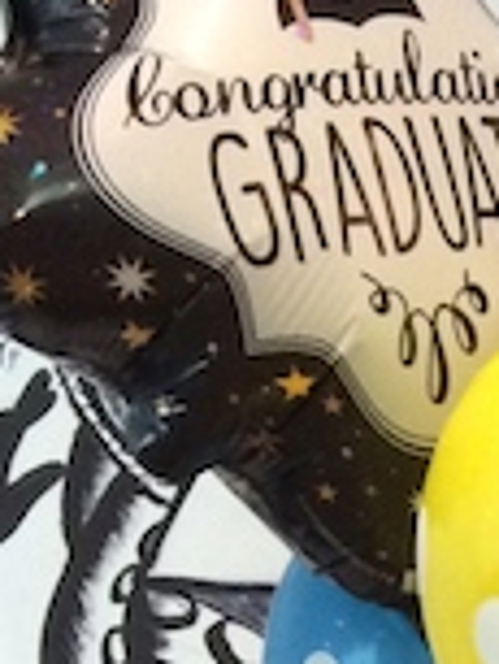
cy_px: 1695
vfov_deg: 9.8
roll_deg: -1.0
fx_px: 3301
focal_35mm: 172
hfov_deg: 7.7
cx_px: 1406
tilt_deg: -1.1
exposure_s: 1/33
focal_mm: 4.15
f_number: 2.2
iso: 320
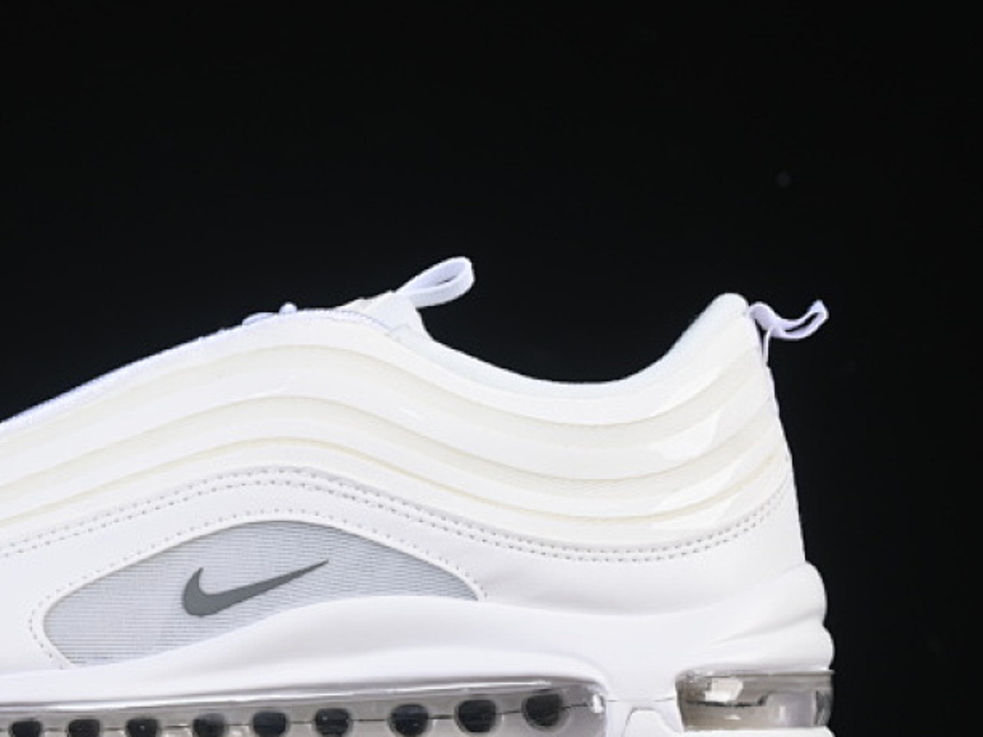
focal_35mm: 127
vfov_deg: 11.7
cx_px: 242
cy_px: 433
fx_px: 3607
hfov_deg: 15.4
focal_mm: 50
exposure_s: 1/100
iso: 160
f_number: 8
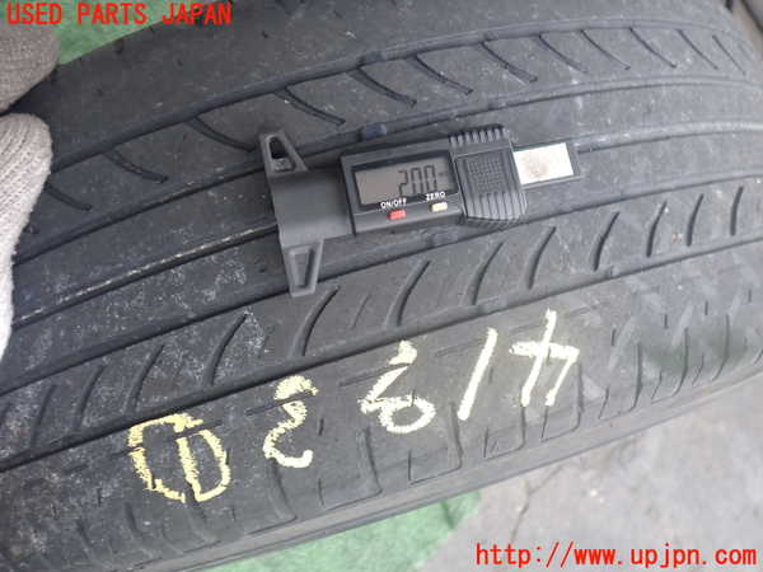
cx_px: 382
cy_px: 286
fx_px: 661
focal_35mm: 30
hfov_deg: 60.0
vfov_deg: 46.8
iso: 200
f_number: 2.3
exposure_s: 1/125
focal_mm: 5.4
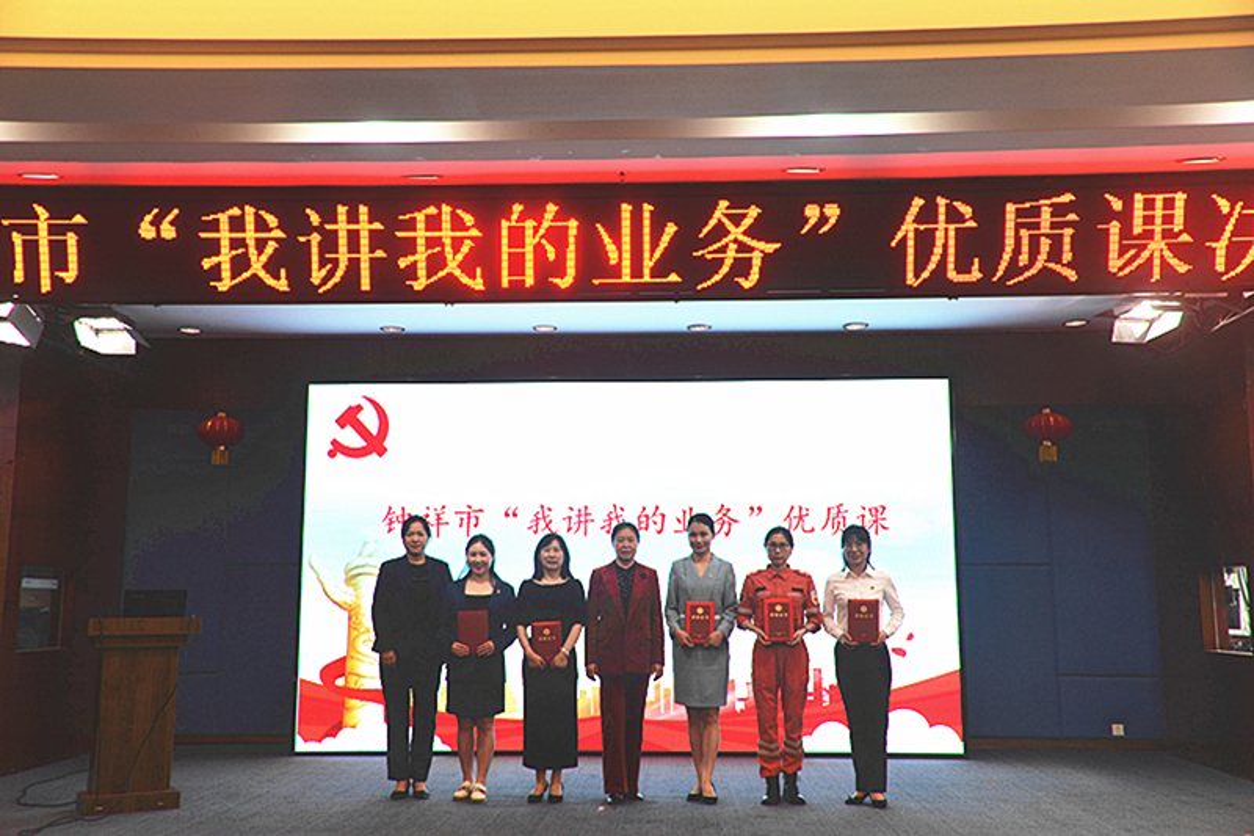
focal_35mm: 38
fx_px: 1323
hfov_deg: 50.7
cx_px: 627
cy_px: 418
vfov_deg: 35.0
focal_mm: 38
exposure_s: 1/100
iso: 400
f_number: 5
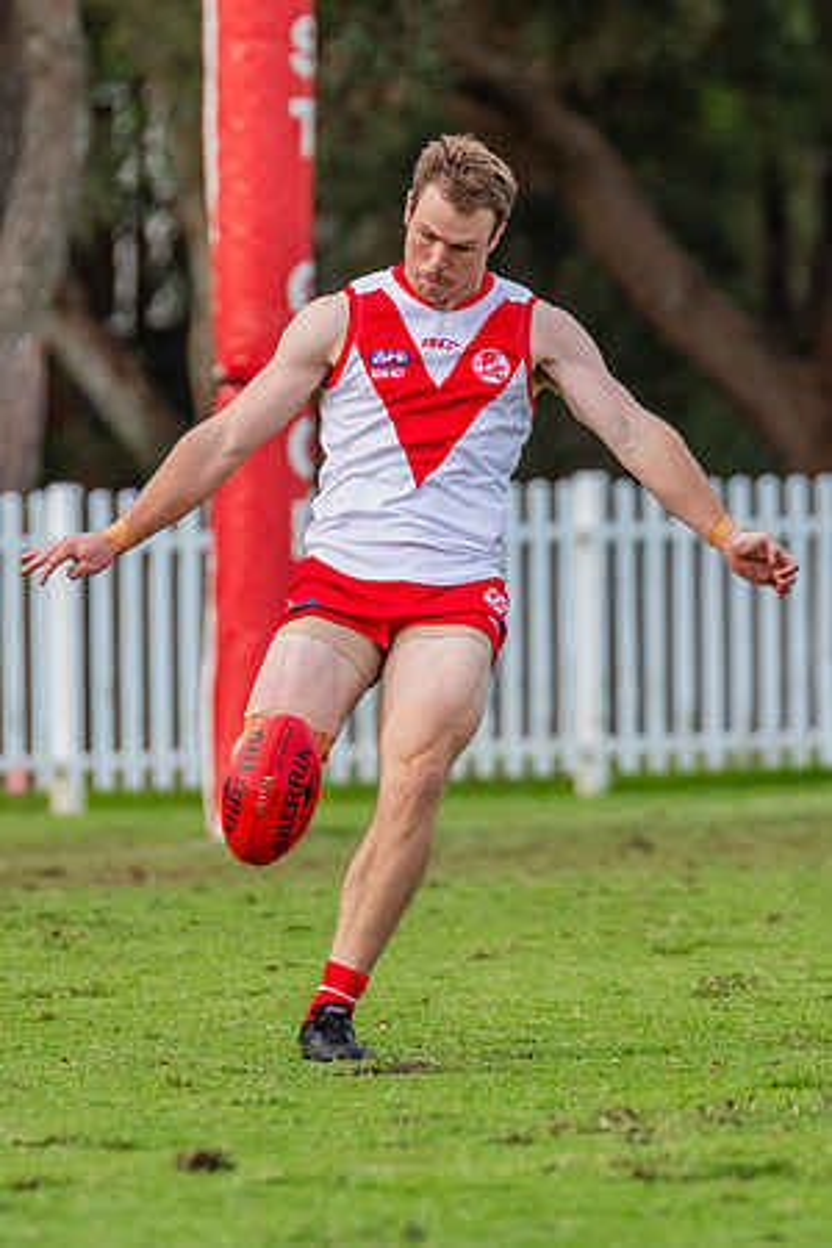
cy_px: 463
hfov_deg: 1.6
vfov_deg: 2.4
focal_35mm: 850
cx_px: 431
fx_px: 29449
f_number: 5
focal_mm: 420
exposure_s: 1/1600
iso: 800
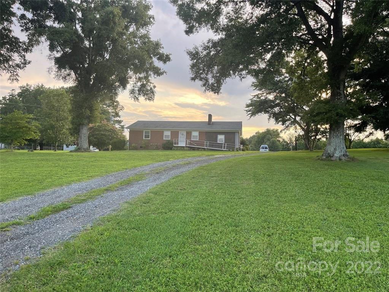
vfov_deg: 53.1
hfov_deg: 67.3
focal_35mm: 26
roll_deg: -2.5
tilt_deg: +1.4
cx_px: 194
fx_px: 292
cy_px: 146
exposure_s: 1/454
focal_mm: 5.1
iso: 32
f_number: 1.6
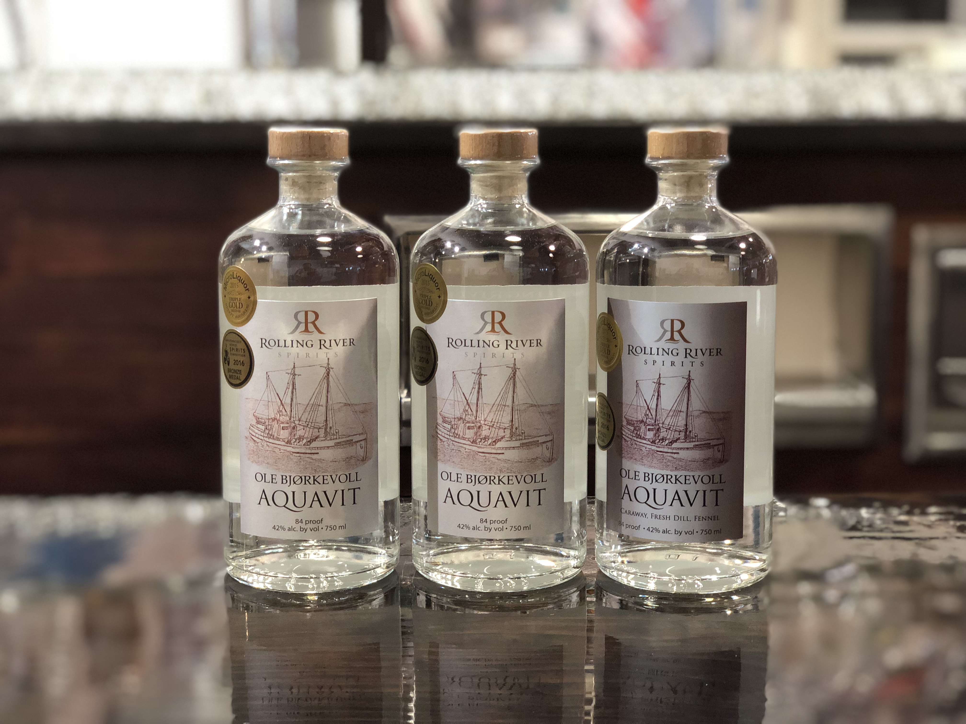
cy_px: 362
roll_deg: +0.3
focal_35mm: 52
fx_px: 1451
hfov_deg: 36.8
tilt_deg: -8.4
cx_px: 483
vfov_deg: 28.0
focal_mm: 6
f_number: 2.4
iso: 125
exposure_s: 1/30
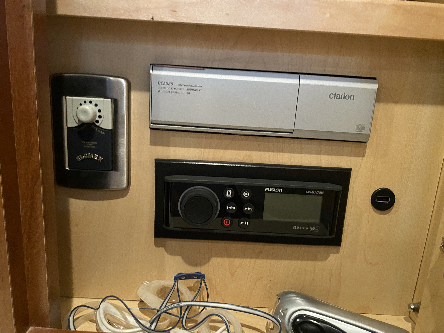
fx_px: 333
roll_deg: -5.2
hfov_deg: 67.3
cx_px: 222
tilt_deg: -18.6
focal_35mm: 26
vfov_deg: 53.1
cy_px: 166
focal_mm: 4.25
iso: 800
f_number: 1.8
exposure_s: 1/30
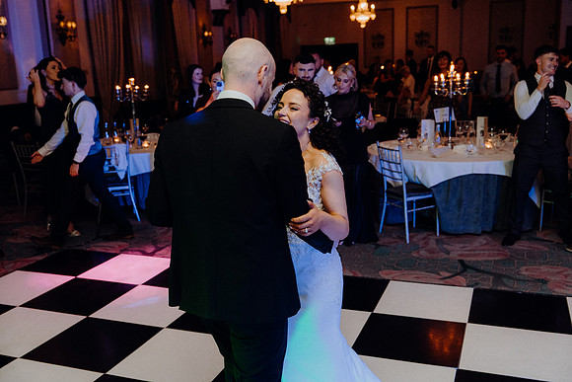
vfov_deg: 36.0
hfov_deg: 51.9
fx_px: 588
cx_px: 286
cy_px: 191
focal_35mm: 37
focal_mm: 37
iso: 2500
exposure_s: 1/160
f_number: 3.5
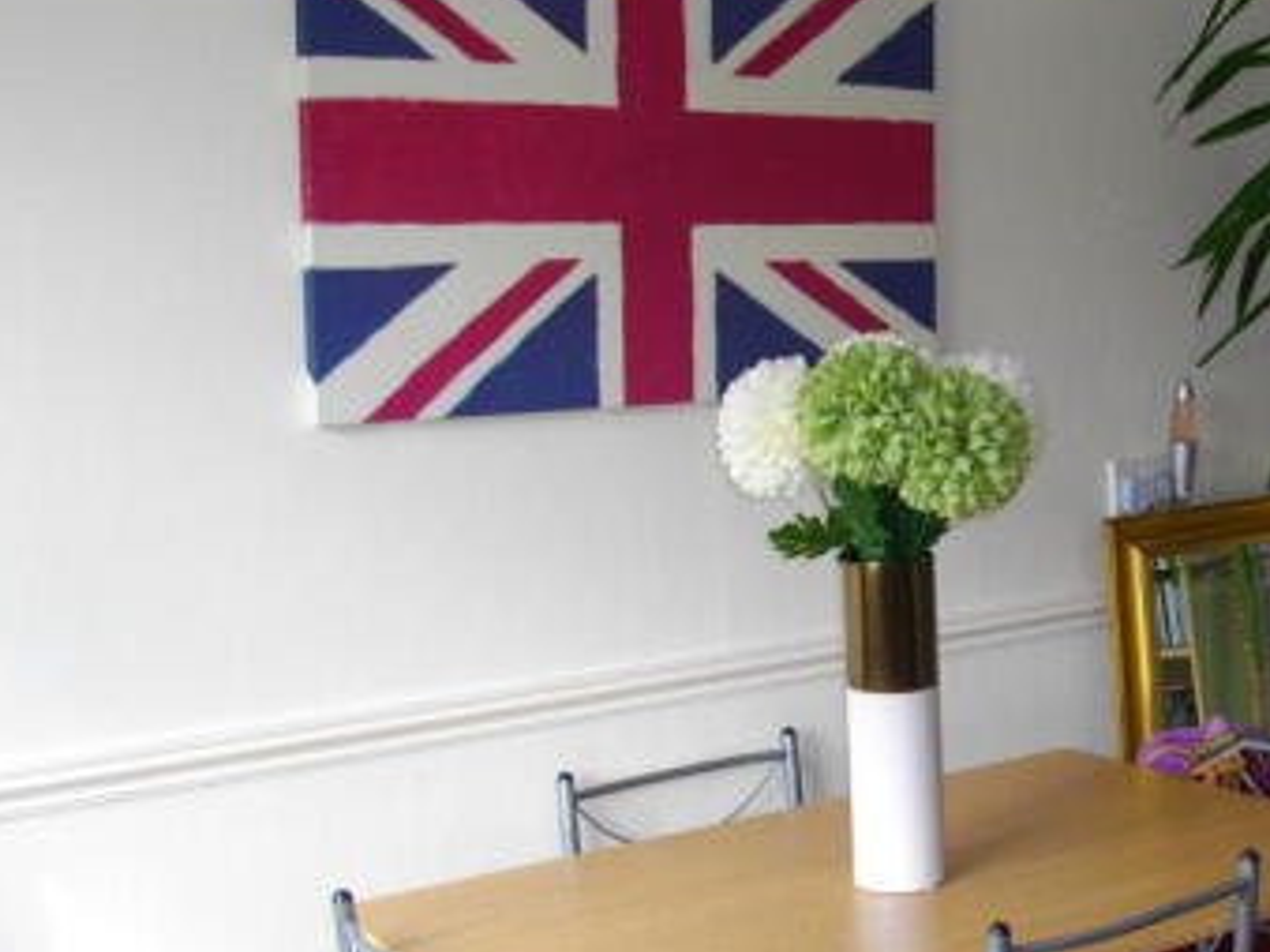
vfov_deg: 26.5
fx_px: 2017
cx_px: 987
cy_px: 523
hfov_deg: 34.1
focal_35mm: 55
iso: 100
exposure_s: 1/100
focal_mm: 5.7
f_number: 2.9
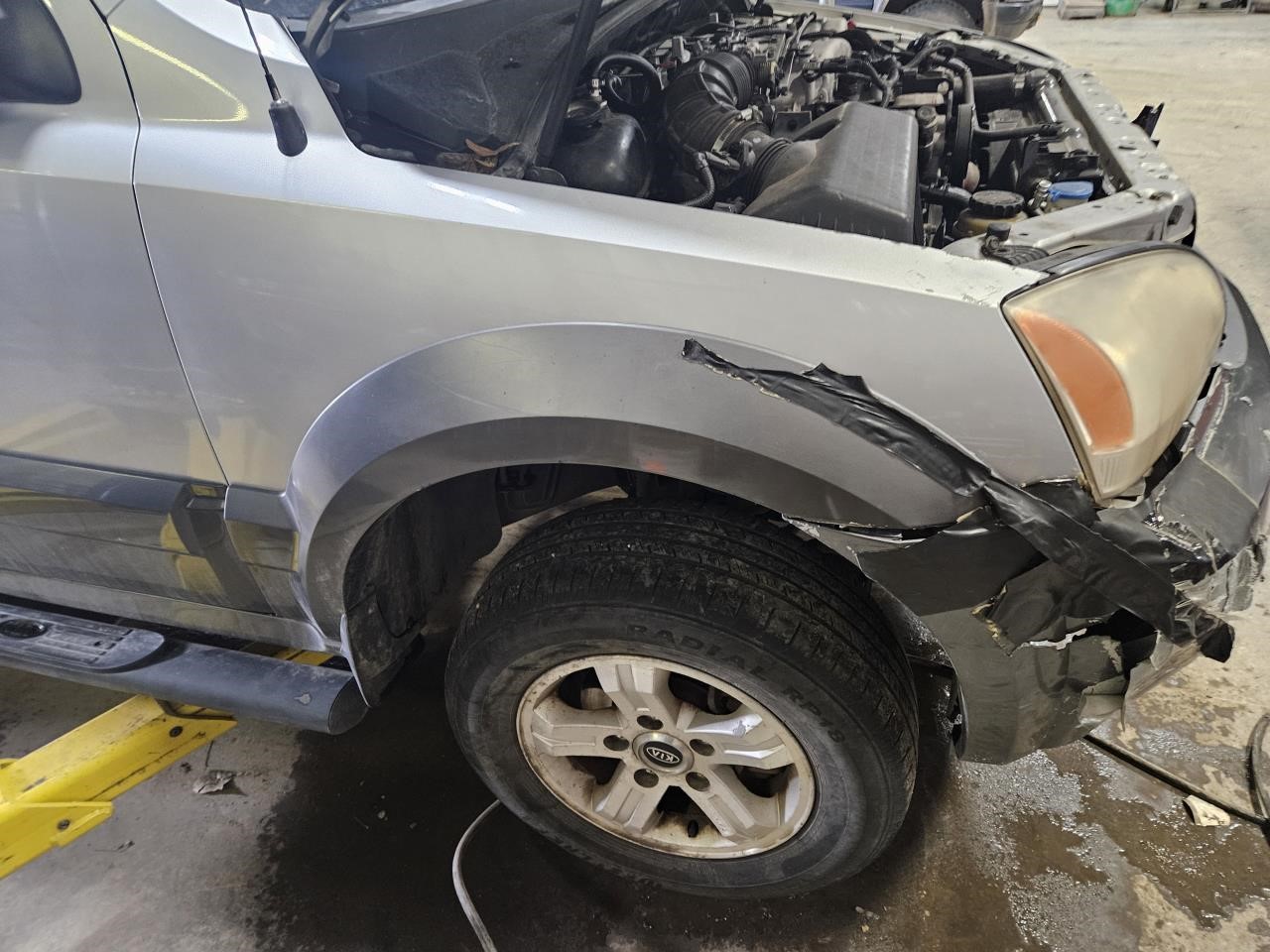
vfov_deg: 58.9
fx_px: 844
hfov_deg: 73.9
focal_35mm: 23
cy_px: 476
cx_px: 635
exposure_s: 1/30
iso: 640
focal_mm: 5.4
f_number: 1.8
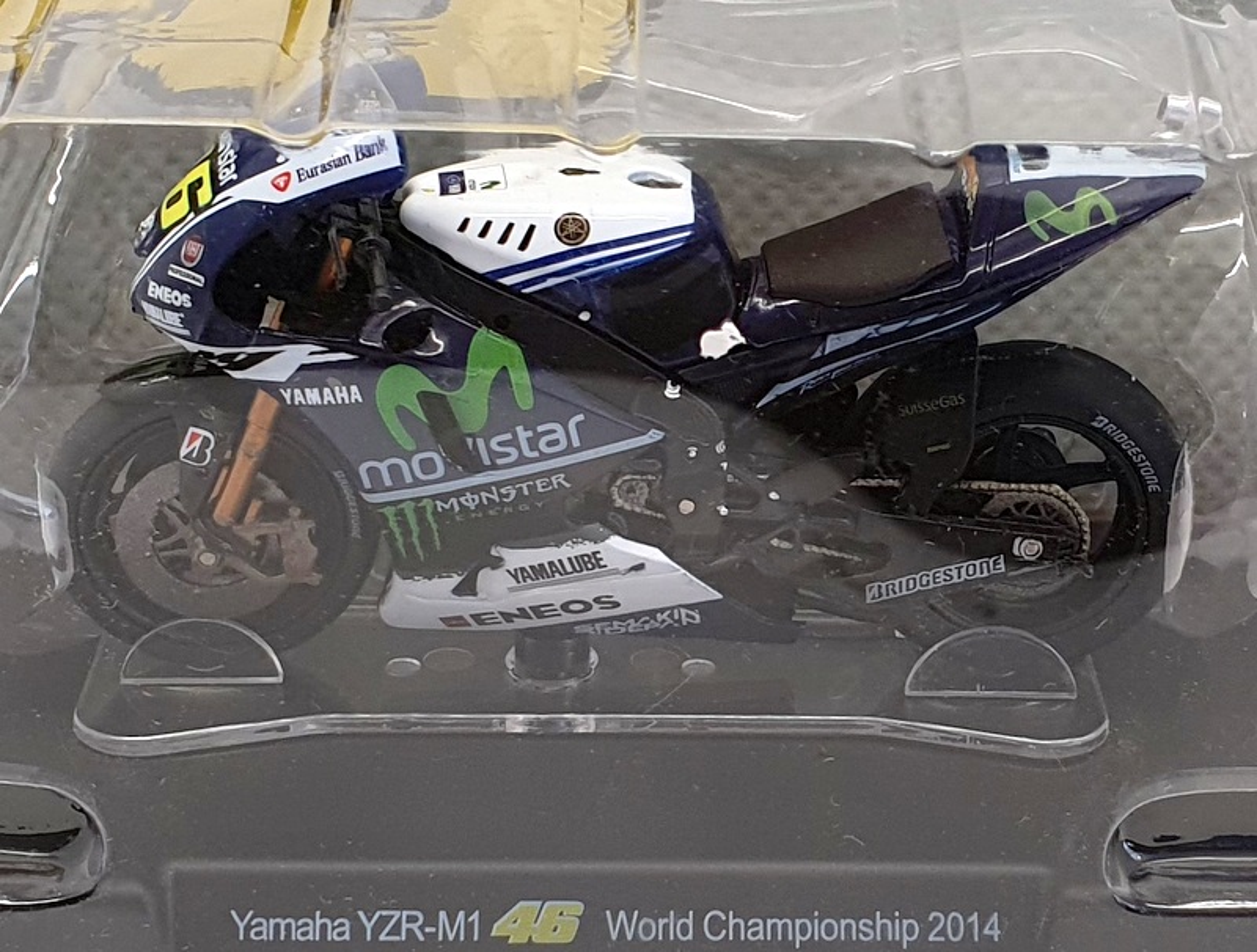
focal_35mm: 26
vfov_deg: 53.4
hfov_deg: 67.1
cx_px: 628
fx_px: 948
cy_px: 476
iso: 80
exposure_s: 1/100
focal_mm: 4.32
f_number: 2.4
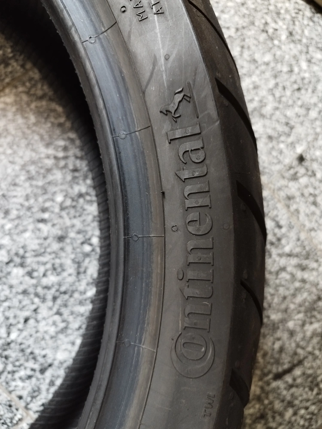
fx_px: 310
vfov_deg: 69.4
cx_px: 161
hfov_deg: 54.9
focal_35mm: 25
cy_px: 214
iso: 920
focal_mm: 5.95
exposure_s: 1/25
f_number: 1.89
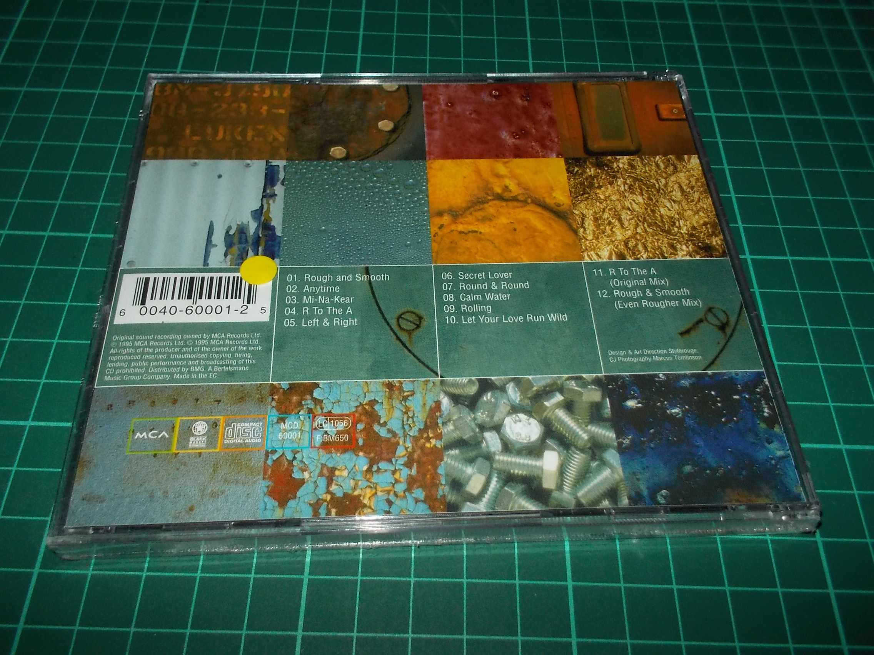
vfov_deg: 48.2
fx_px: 732
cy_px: 328
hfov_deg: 61.7
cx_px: 437
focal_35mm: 29
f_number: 3.3
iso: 200
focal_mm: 4.1
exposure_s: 1/30
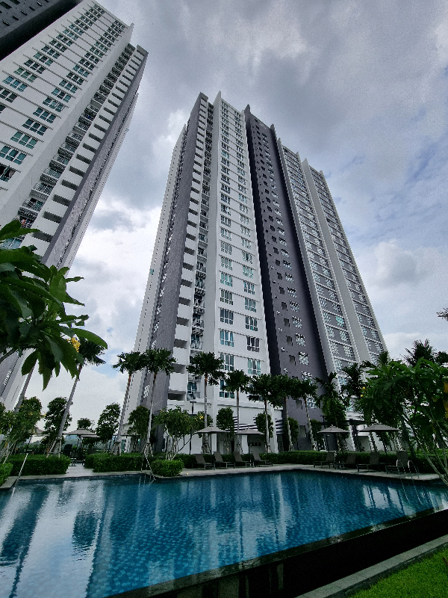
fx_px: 224
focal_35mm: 13
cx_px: 224
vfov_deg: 106.2
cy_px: 299
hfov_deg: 89.9
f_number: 2.2
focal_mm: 2.2
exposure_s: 1/2616
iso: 50
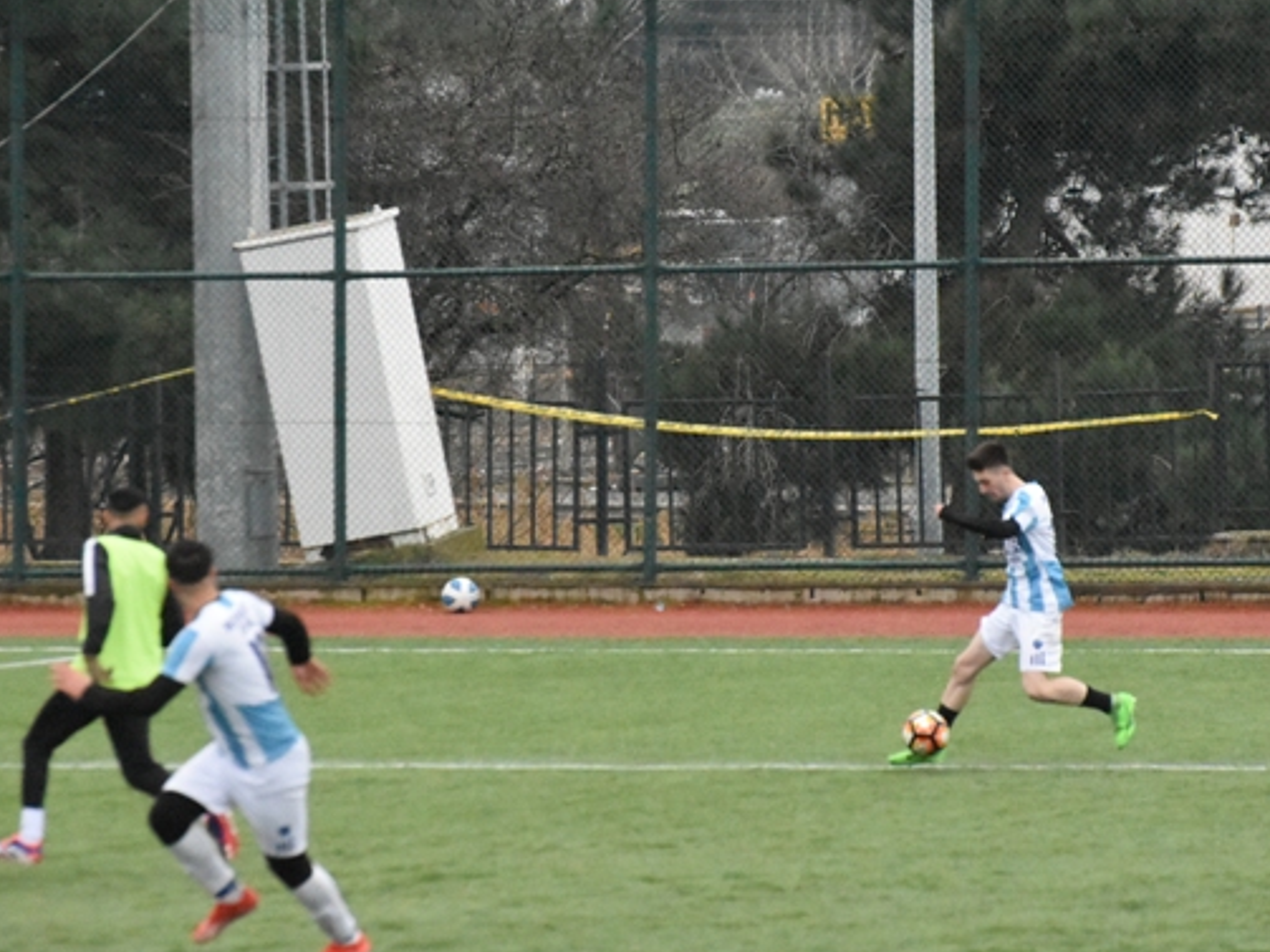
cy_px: 514
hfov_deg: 4.9
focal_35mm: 404
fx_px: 14819
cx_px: 704
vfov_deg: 3.7
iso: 16000
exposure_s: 1/2000
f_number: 5.6
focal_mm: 220
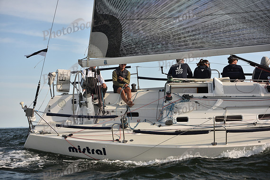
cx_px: 134
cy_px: 90
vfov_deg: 19.2
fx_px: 532
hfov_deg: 28.5
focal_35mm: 71
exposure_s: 1/800
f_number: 4.5
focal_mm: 70
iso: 250
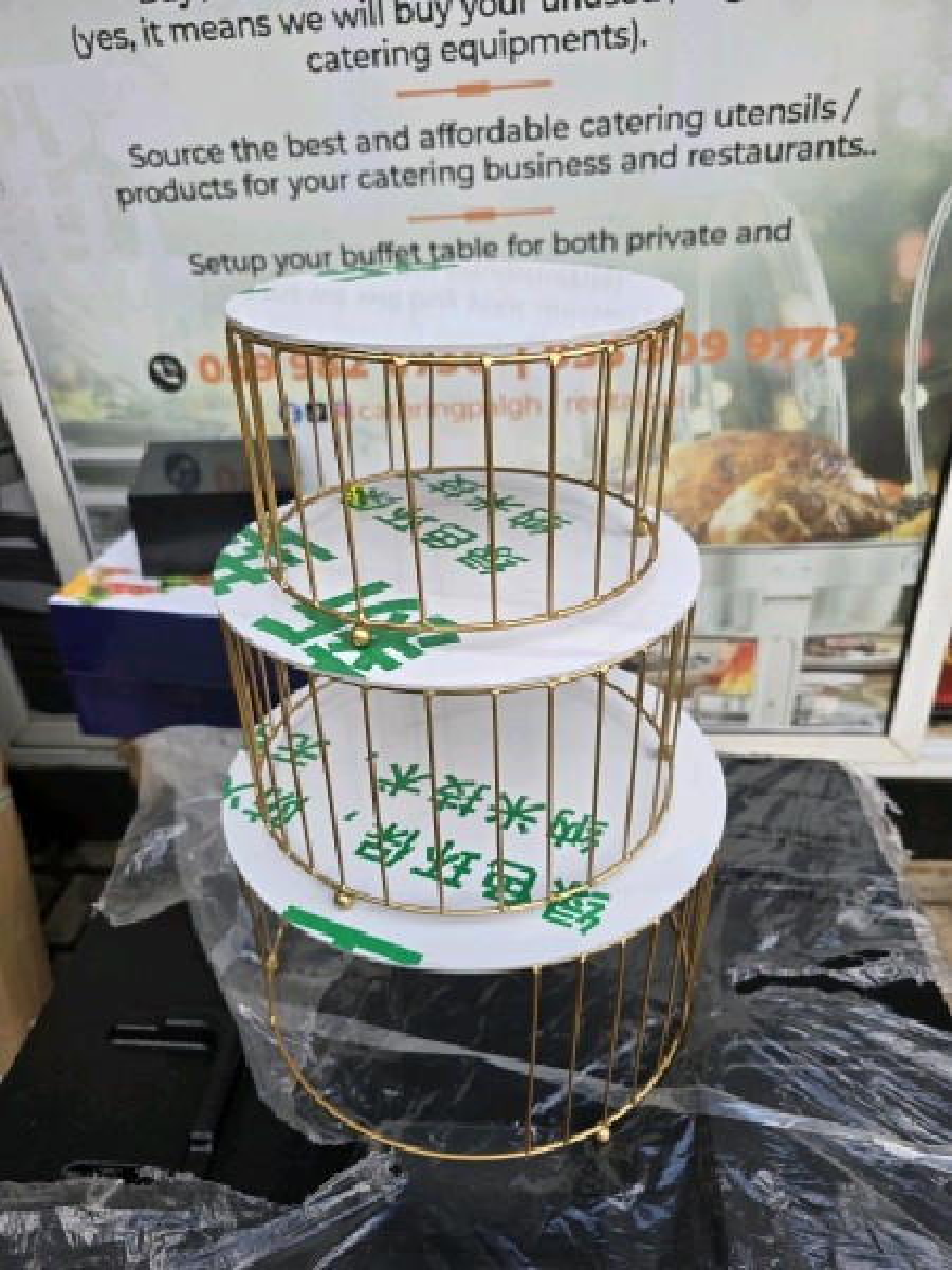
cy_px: 635
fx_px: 843
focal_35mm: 23
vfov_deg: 73.9
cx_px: 476
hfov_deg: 58.9
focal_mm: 6.3
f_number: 1.7
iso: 32
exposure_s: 1/182
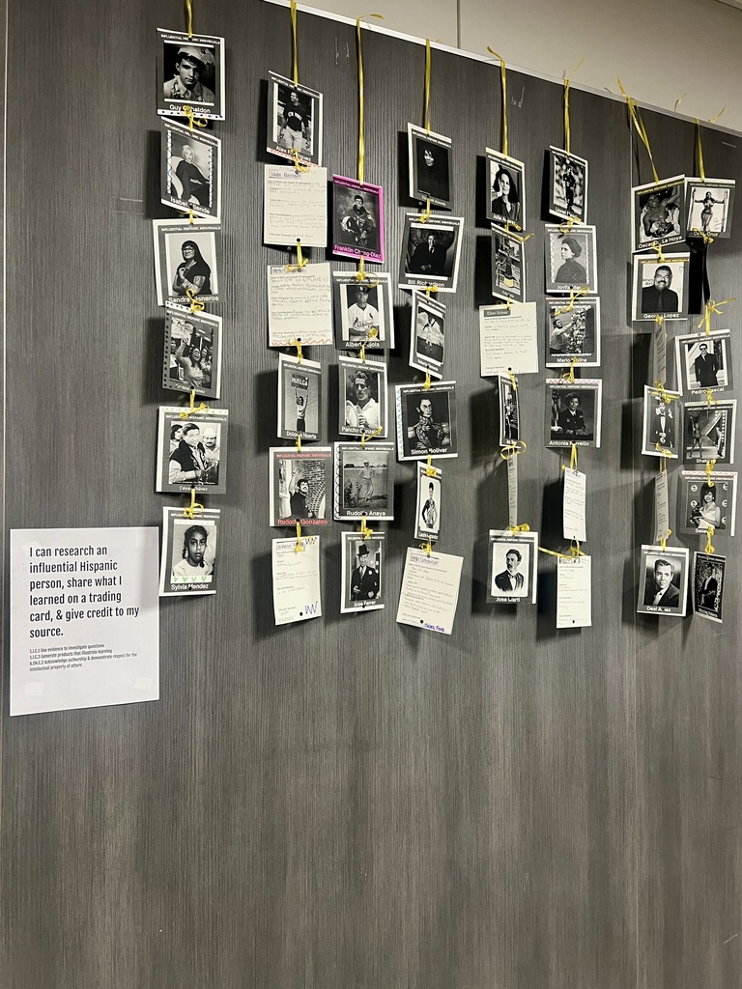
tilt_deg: +3.3
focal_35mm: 26
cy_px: 494
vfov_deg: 67.3
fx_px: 743
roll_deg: +0.6
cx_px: 371
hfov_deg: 53.1
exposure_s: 1/60
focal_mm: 5.7
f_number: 1.5
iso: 200
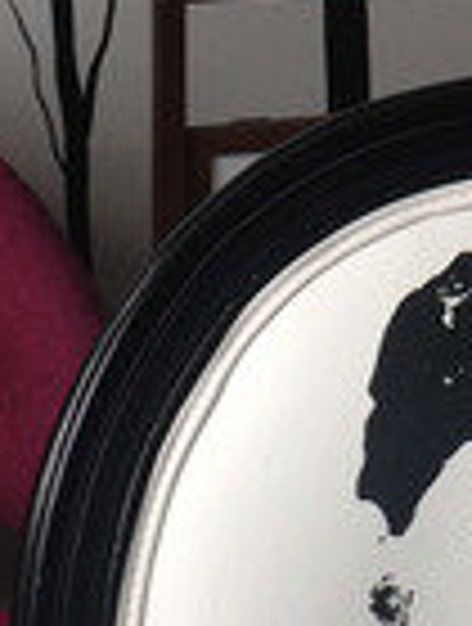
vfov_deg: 11.1
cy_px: -241
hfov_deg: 8.6
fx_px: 3113
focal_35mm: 172
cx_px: 508
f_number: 2.2
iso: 40
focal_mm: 4.15
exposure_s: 1/50
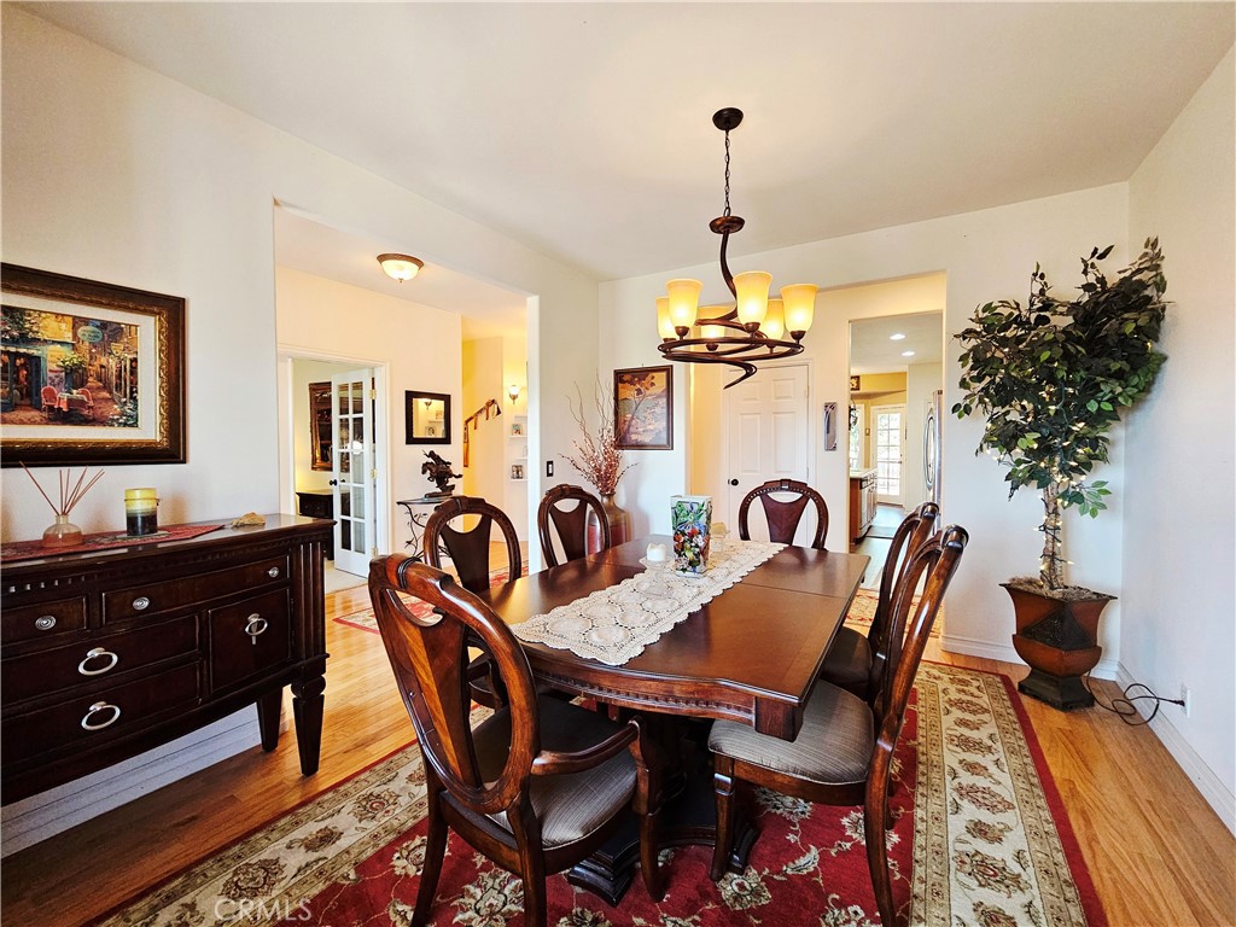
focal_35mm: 13
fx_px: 464
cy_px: 464
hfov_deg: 106.2
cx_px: 618
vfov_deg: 89.9
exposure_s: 1/60.2
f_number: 2.2
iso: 250
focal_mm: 2.2
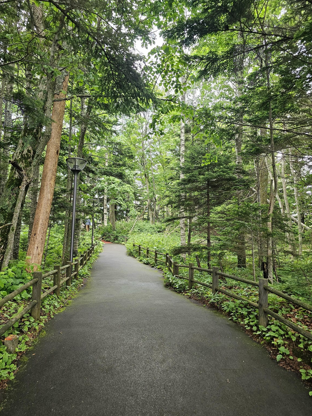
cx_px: 160
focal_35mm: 24
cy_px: 203
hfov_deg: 56.8
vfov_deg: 71.6
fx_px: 288
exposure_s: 1/120
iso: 100
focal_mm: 6.3
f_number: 1.7
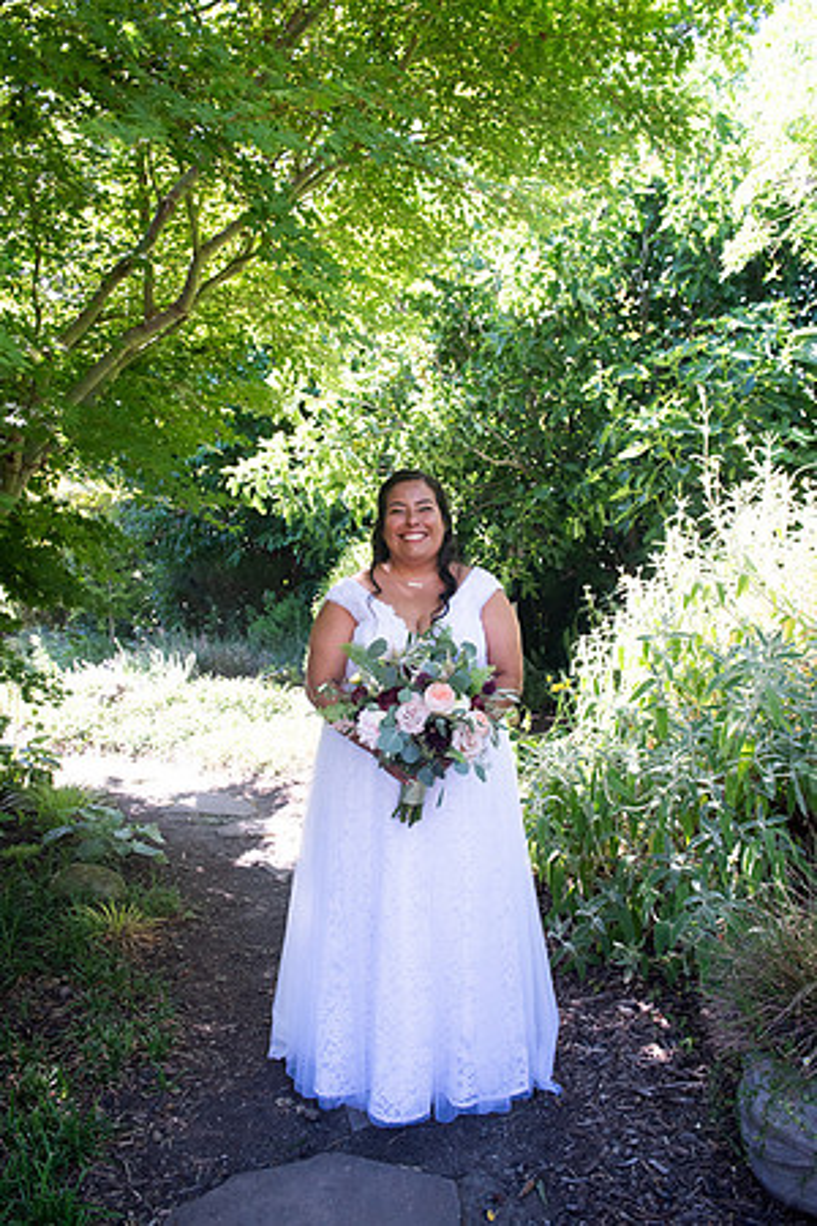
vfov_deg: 67.4
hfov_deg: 47.9
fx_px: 919
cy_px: 613
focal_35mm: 27
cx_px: 408
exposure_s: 1/400
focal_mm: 27
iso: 640
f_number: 4.5
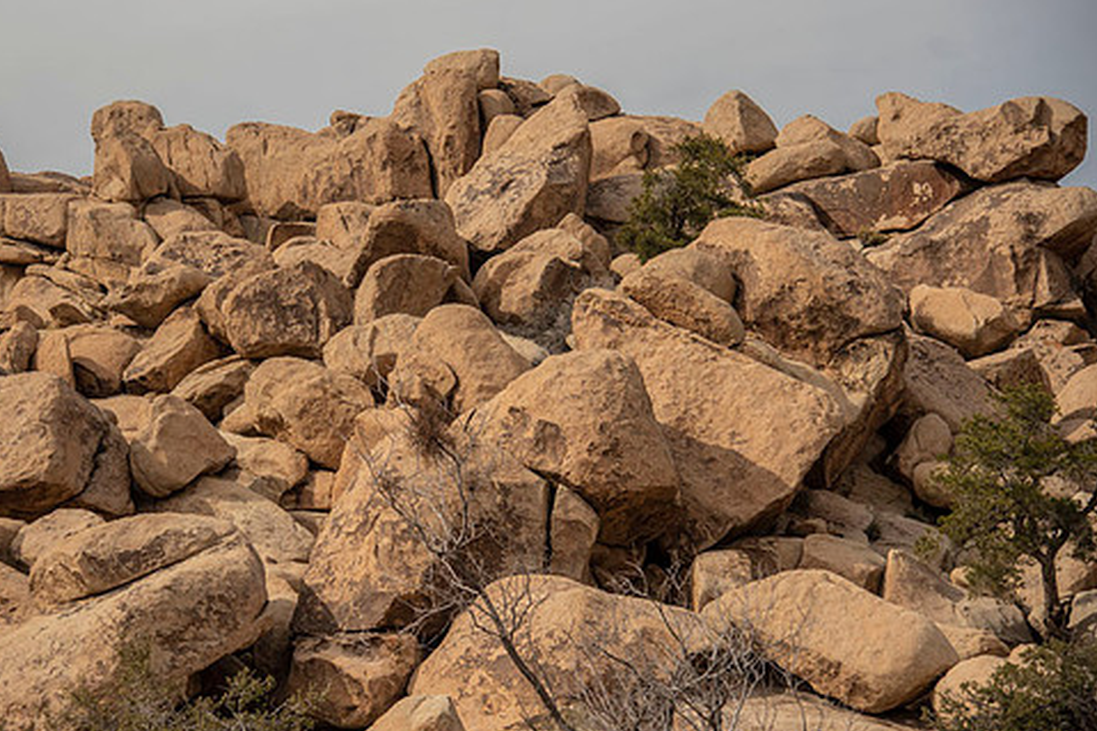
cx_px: 465
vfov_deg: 17.0
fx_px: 2437
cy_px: 347
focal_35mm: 80
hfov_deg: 25.3
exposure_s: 1/1250
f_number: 4
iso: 100
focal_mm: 66
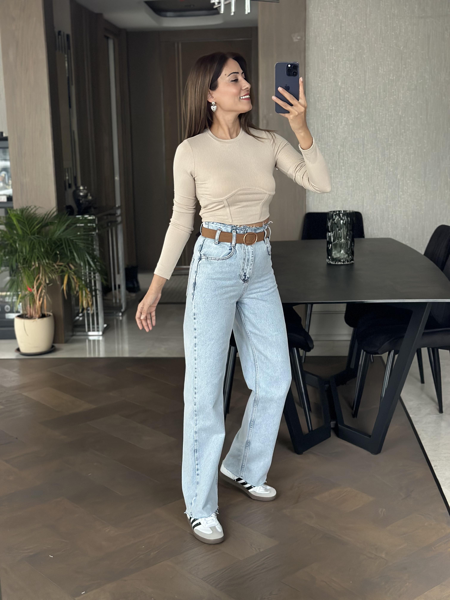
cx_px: 225
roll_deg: +2.8
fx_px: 832
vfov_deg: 39.7
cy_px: 300
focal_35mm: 48
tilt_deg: -18.4
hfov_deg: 30.3
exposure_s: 1/55
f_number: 1.78
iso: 400
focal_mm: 6.86
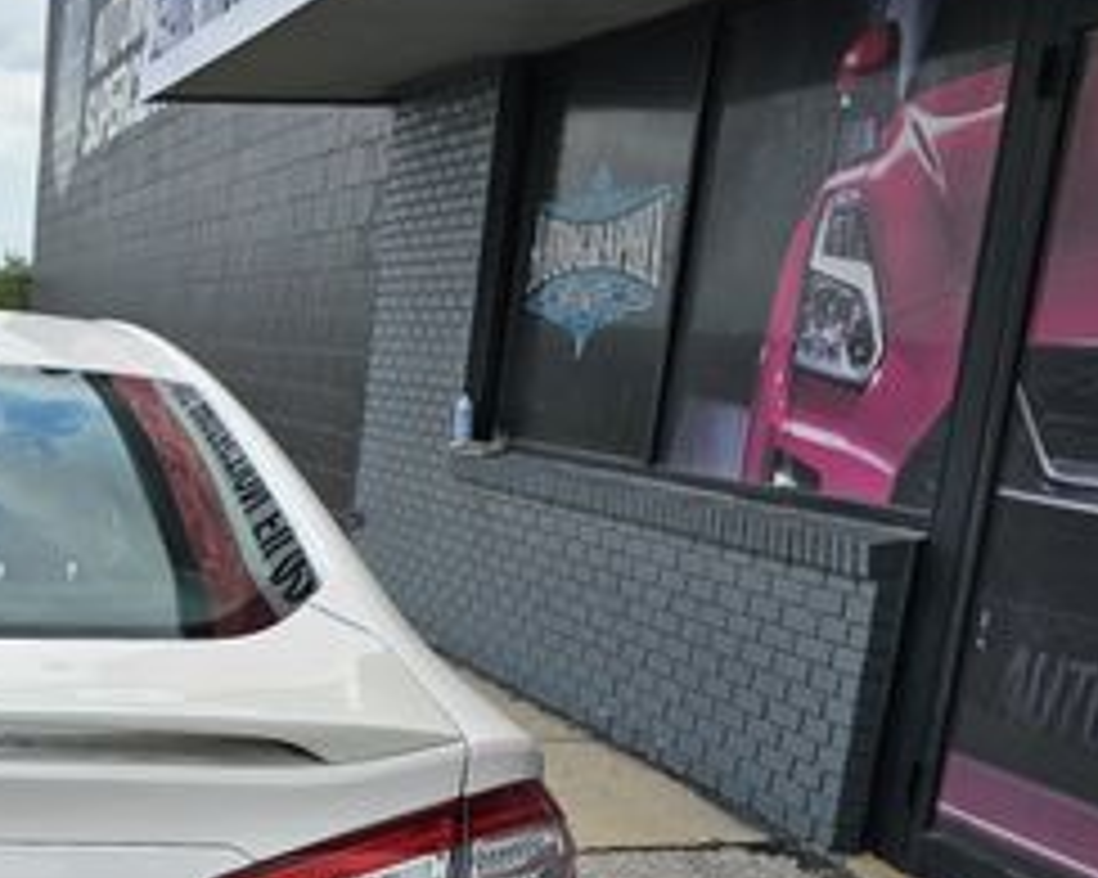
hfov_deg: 27.7
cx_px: -248
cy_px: 797
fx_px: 1917
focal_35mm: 59
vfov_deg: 25.0
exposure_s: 1/832
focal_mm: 6.3
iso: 10
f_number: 1.7
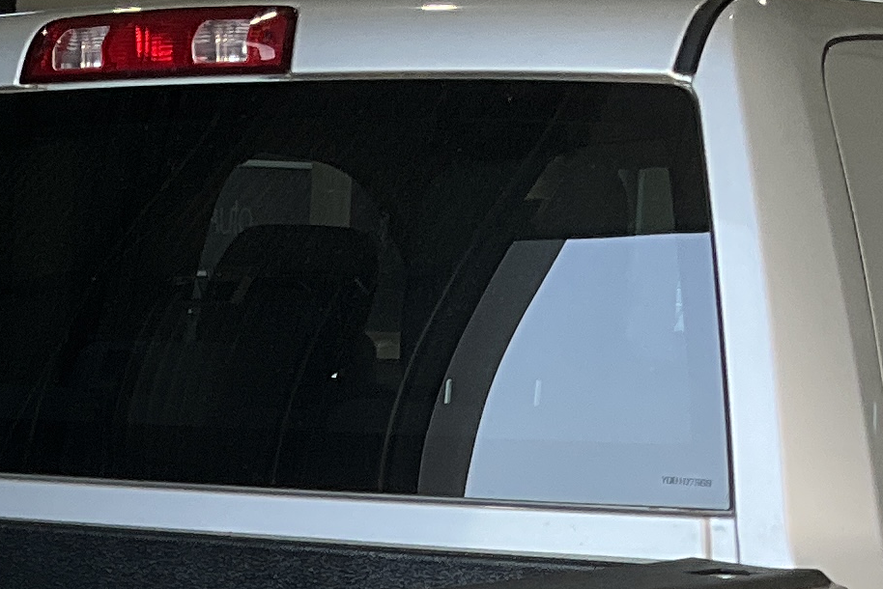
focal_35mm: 133
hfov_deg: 15.0
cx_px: -92
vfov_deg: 9.7
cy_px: 1090
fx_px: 3263
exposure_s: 1/409
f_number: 1.8
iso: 25
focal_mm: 3
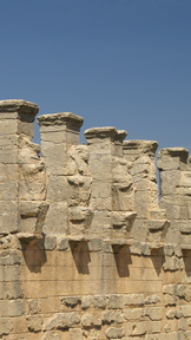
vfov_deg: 17.9
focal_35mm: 120
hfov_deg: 10.0
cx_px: -17
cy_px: 171
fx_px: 1080
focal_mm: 50
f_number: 8
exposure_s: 1/160
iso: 100
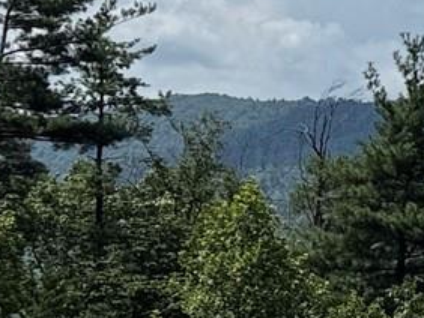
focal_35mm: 174
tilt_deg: +5.6
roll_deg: -2.0
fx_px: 2133
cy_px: 48
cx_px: 1427
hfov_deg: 8.6
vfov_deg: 8.5
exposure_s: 1/9091
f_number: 1.78
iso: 80
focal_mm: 6.76
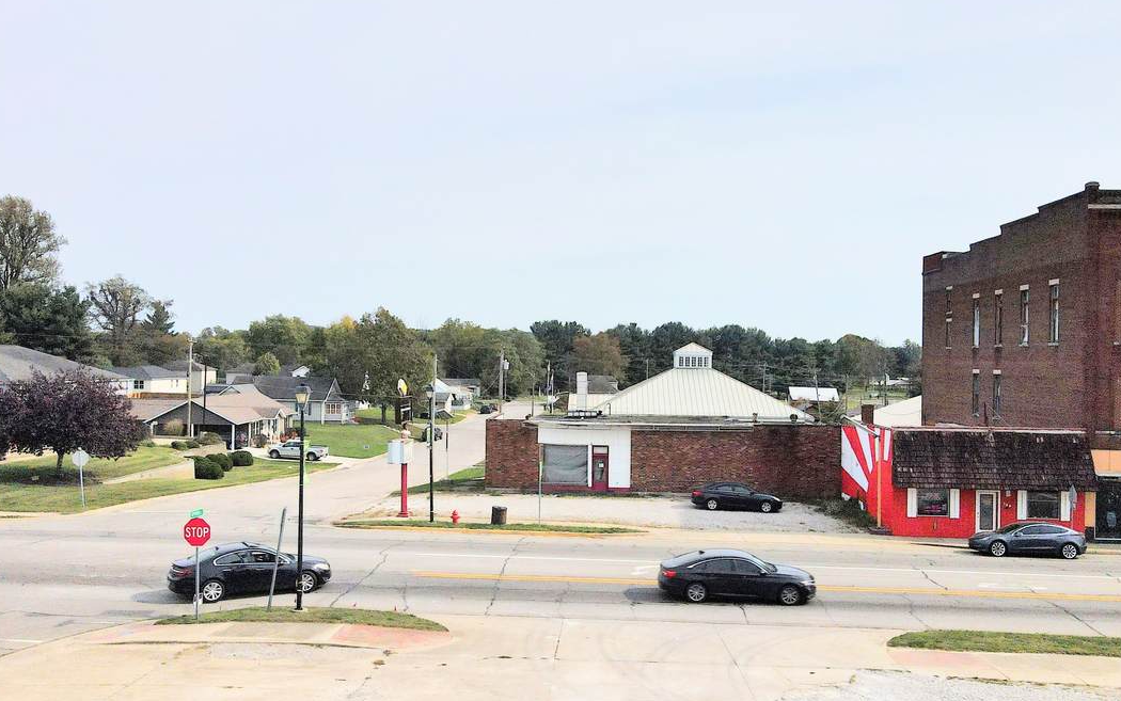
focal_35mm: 31
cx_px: 586
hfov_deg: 61.2
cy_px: 363
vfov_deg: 40.6
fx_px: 947
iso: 100
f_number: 2.8
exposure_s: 1/100
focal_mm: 4.5
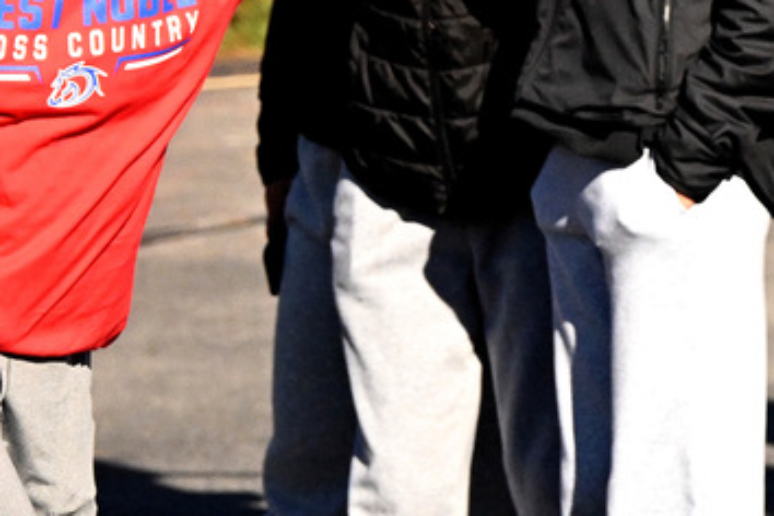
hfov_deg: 4.3
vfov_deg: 2.9
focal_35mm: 477
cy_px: -15
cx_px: 700
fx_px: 10255
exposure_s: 1/8000
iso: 3200
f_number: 7.1
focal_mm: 110
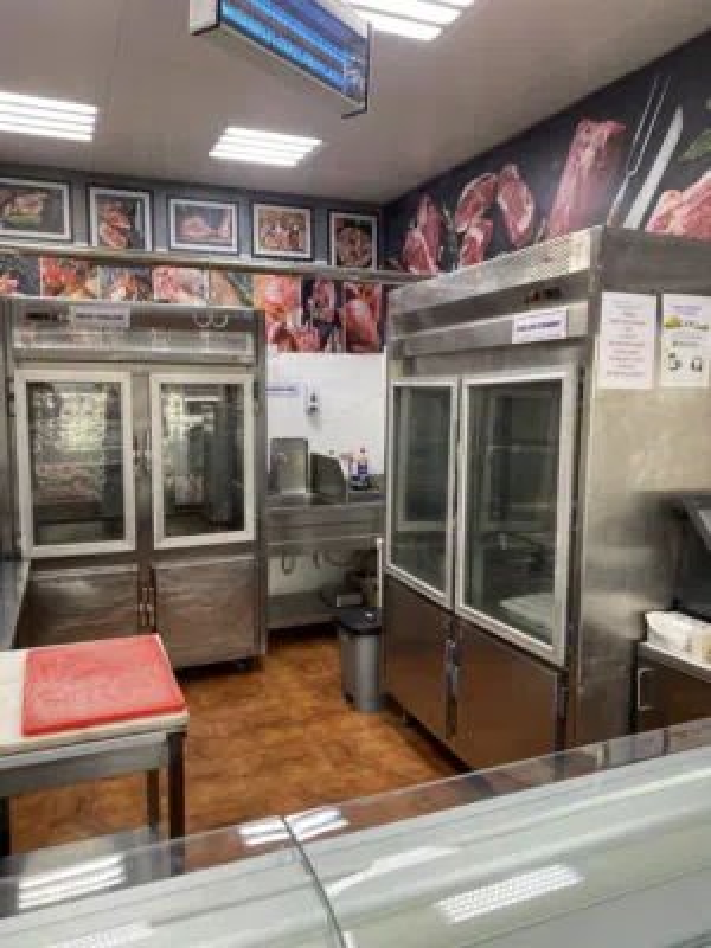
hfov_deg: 53.1
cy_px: 474
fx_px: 712
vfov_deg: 67.3
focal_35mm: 26
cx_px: 356
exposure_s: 1/100
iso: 80
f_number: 1.8
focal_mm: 4.25
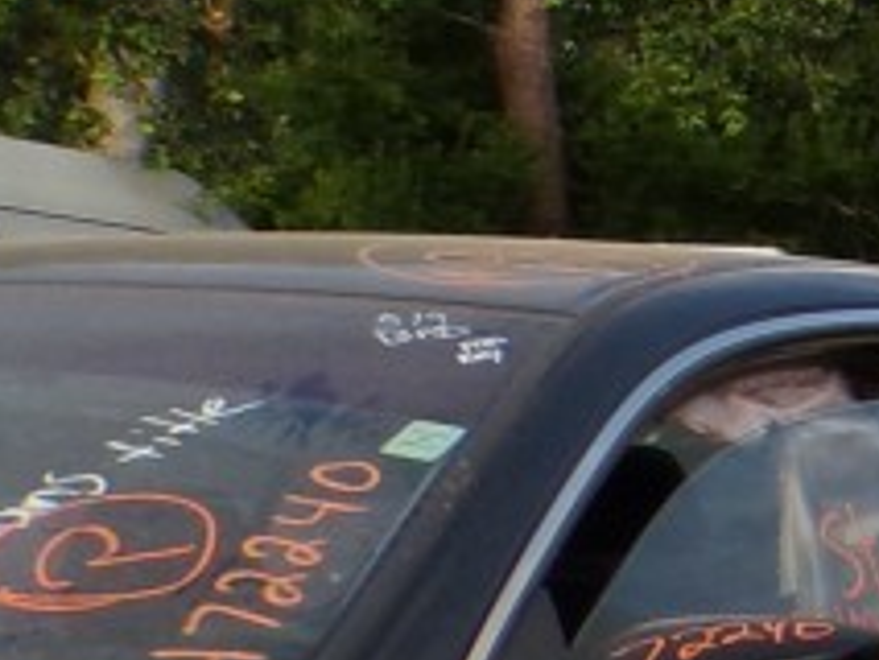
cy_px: 998
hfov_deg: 10.3
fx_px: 3659
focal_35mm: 144
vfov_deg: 10.0
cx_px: 2559
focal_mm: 4.3
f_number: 5.8
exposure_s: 1/160
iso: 100
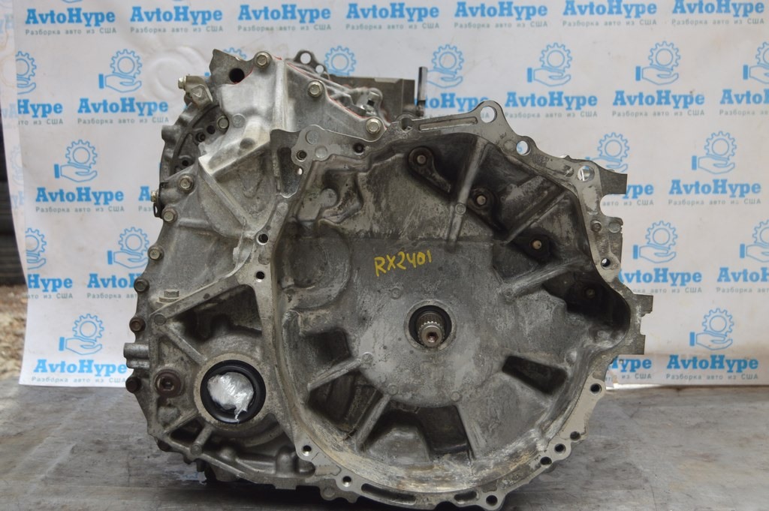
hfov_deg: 38.9
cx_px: 384
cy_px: 256
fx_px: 1089
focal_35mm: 51
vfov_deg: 26.4
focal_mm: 34
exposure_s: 1/125
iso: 360
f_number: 5.6
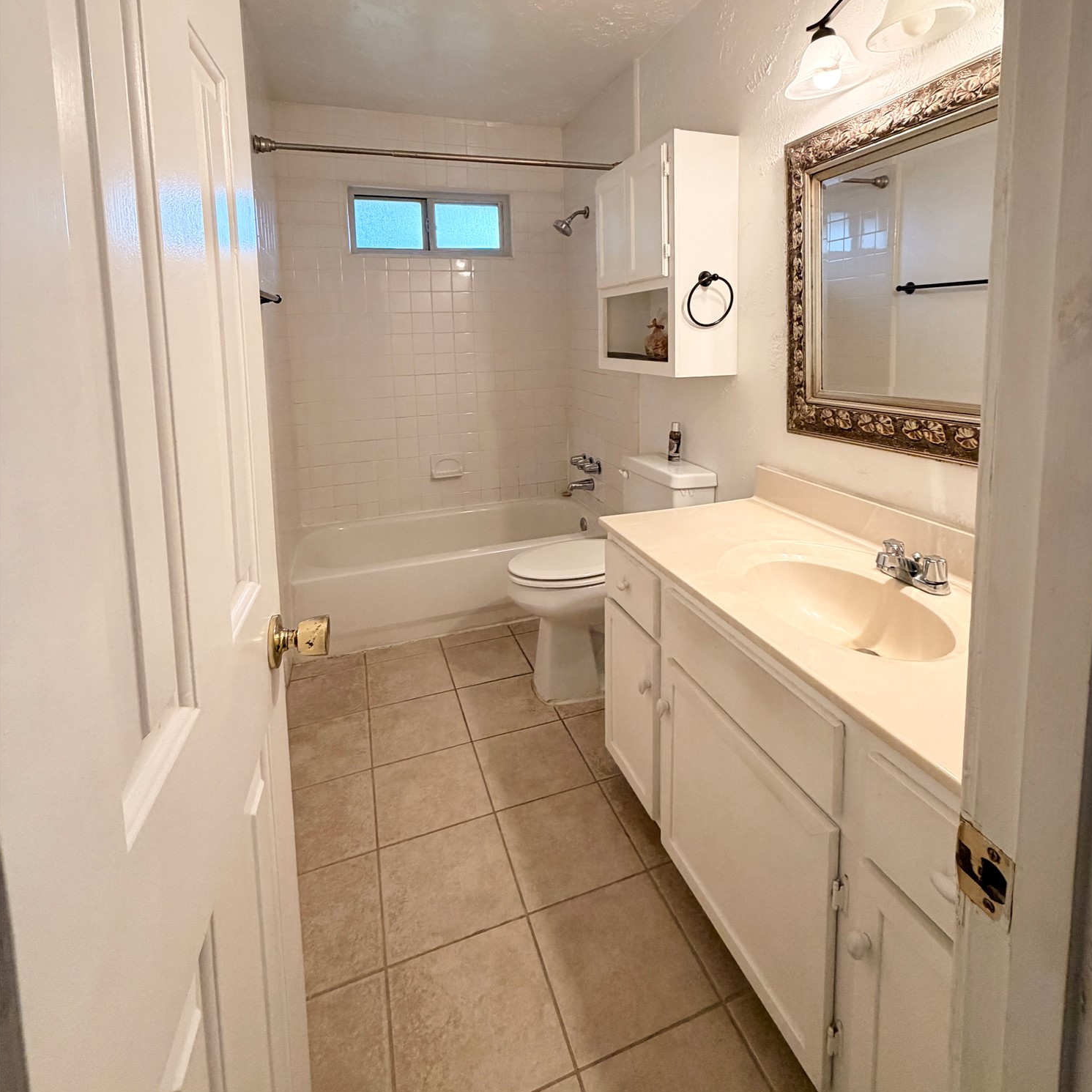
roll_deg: +1.1
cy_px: 393
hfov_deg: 84.0
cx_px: 560
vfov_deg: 82.0
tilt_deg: -6.6
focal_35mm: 17
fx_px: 607
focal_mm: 2.22
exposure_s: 1/120
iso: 320
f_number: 2.2
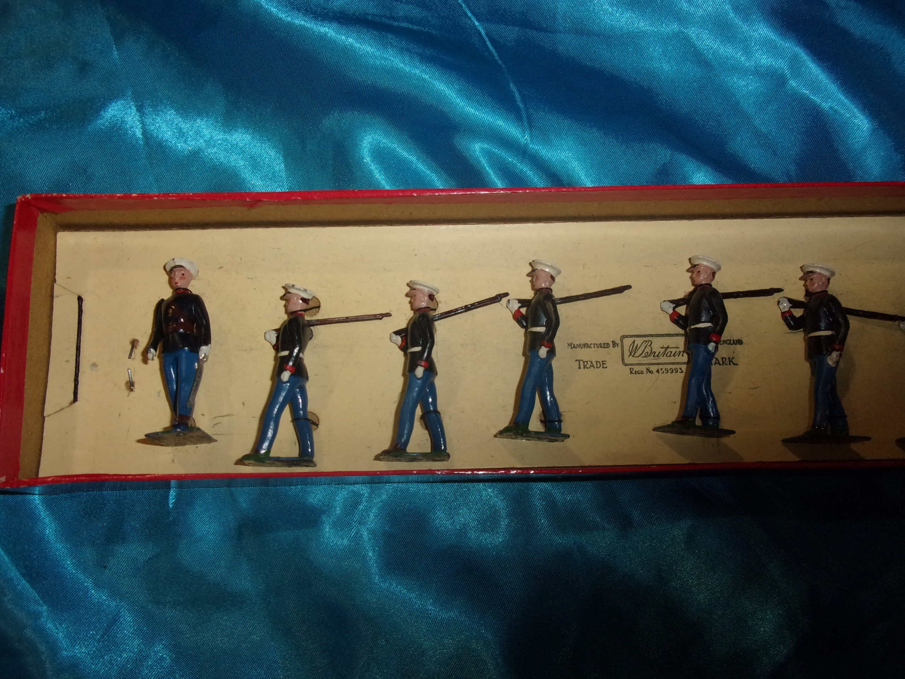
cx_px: 452
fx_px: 732
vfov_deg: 49.7
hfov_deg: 63.4
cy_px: 340
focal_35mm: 28
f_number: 3.9
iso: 160
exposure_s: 1/34
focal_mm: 5.1
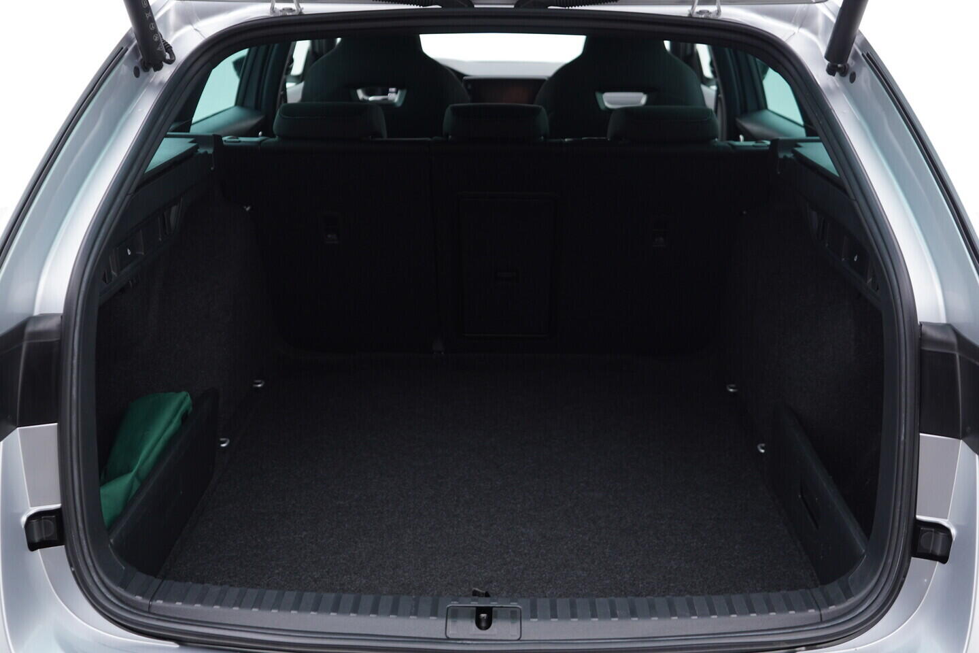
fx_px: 979
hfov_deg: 53.1
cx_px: 490
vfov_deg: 36.9
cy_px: 326
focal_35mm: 36
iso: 160
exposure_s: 1/40
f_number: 2.8
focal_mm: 24
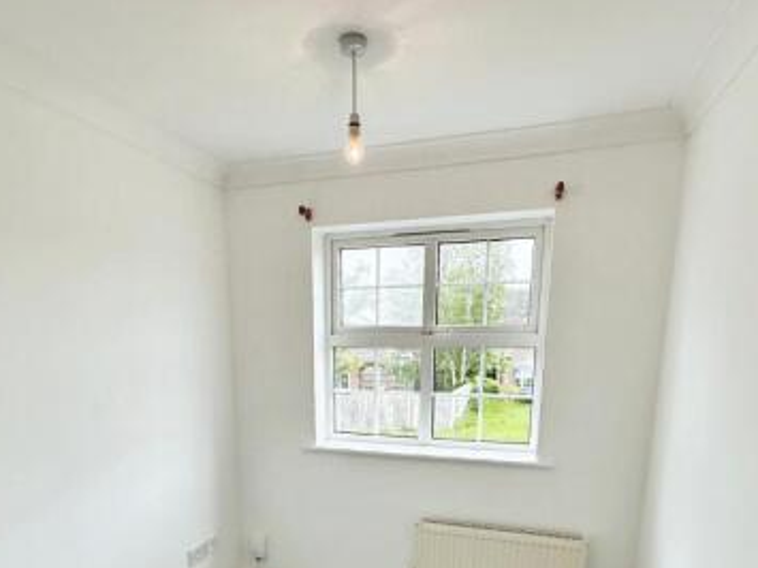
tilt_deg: -11.6
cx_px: 358
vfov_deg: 55.3
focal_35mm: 23
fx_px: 503
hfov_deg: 73.9
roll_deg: +0.3
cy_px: 443
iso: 40
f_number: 2.2
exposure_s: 1/179
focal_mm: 2.22
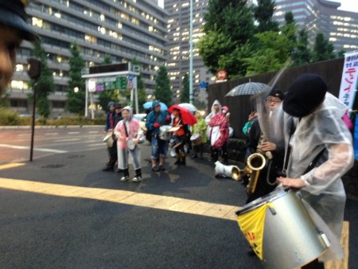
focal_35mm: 33
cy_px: 134
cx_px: 179
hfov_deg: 55.3
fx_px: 341
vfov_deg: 43.0
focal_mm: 4.13
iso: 400
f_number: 2.4
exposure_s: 1/17
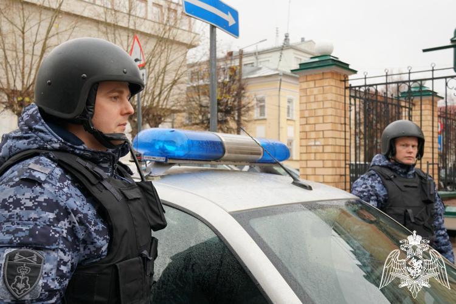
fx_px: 437
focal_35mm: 34
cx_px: 228
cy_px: 152
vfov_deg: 38.4
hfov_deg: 55.1
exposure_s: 1/160
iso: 160
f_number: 4
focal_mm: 23
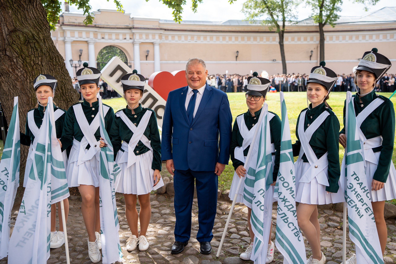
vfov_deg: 37.9
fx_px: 385
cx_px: 198
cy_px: 132
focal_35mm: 35
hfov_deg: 54.4
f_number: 2.8
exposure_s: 1/800
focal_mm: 35
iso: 125
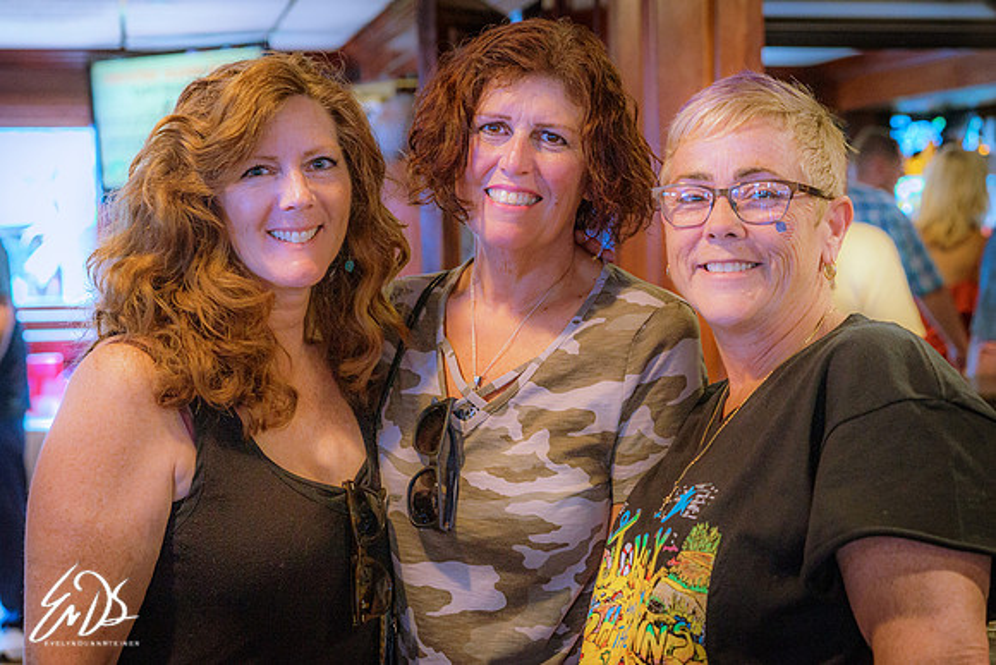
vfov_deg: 21.8
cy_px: 288
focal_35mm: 62
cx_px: 511
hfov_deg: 32.2
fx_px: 1726
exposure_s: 1/60
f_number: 4
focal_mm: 55
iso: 3200
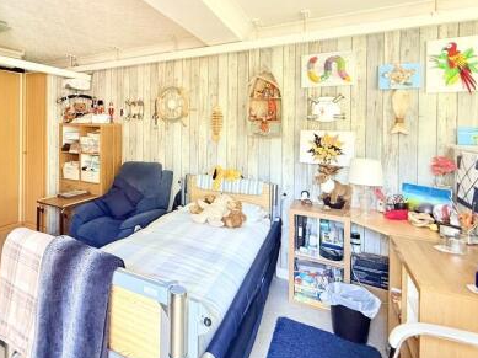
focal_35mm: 21
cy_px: 129
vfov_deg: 62.2
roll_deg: -0.7
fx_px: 290
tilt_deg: -0.4
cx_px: 148
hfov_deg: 75.8
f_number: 2.2
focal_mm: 2.22
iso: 320
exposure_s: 1/70
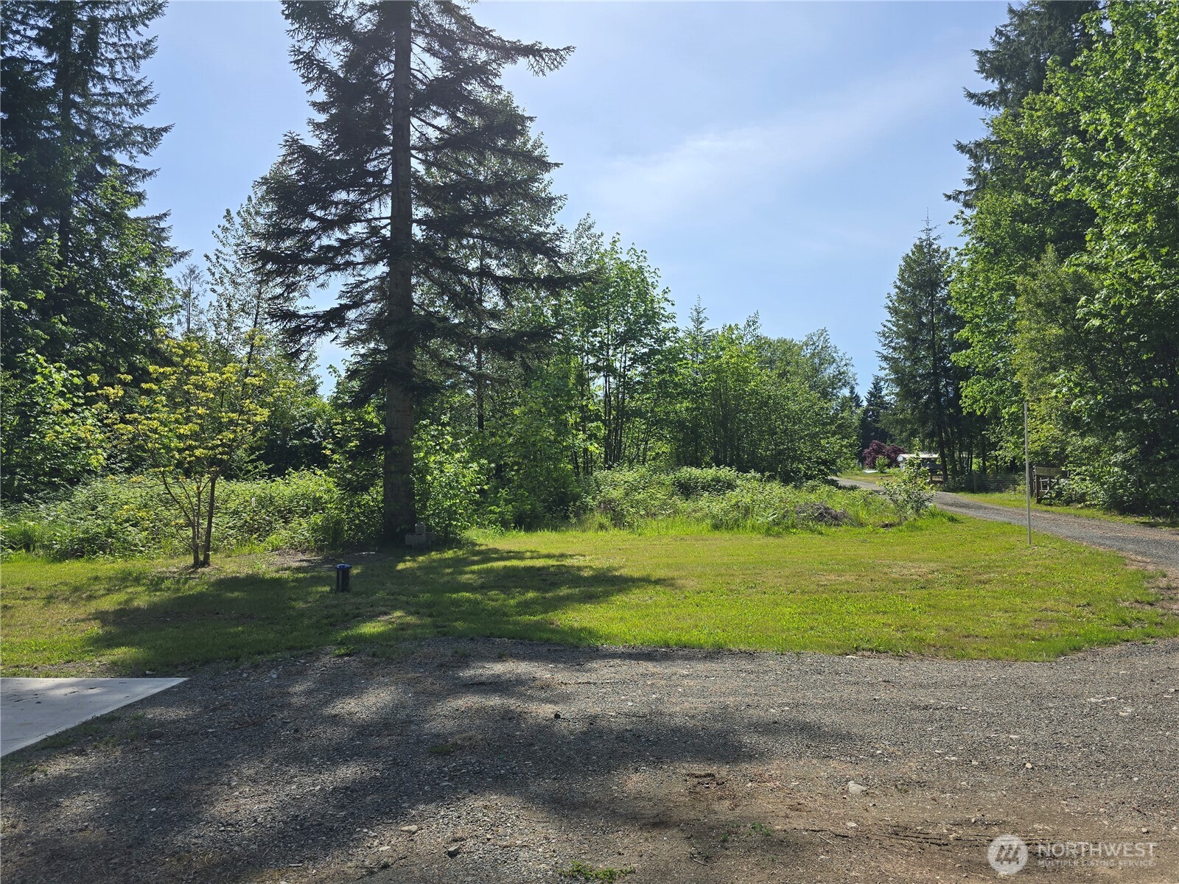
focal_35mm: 23
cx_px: 590
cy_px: 442
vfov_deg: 58.9
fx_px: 783
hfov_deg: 73.9
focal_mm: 6.3
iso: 12
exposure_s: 1/1027
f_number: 1.7
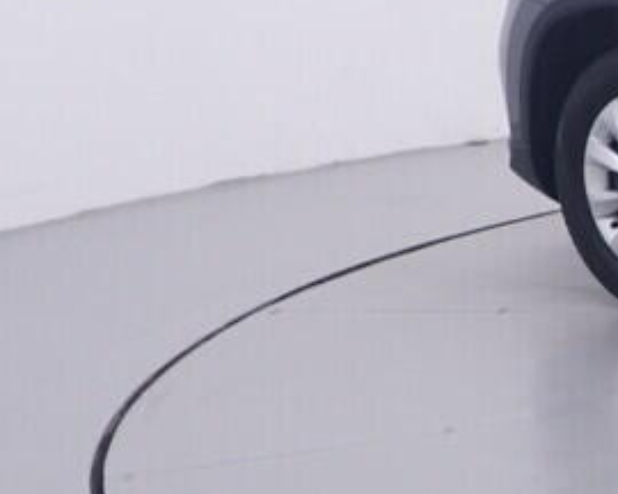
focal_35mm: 112
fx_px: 2058
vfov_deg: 13.7
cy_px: 361
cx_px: 1245
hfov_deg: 14.2
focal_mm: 15
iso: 200
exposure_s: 1/80
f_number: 5
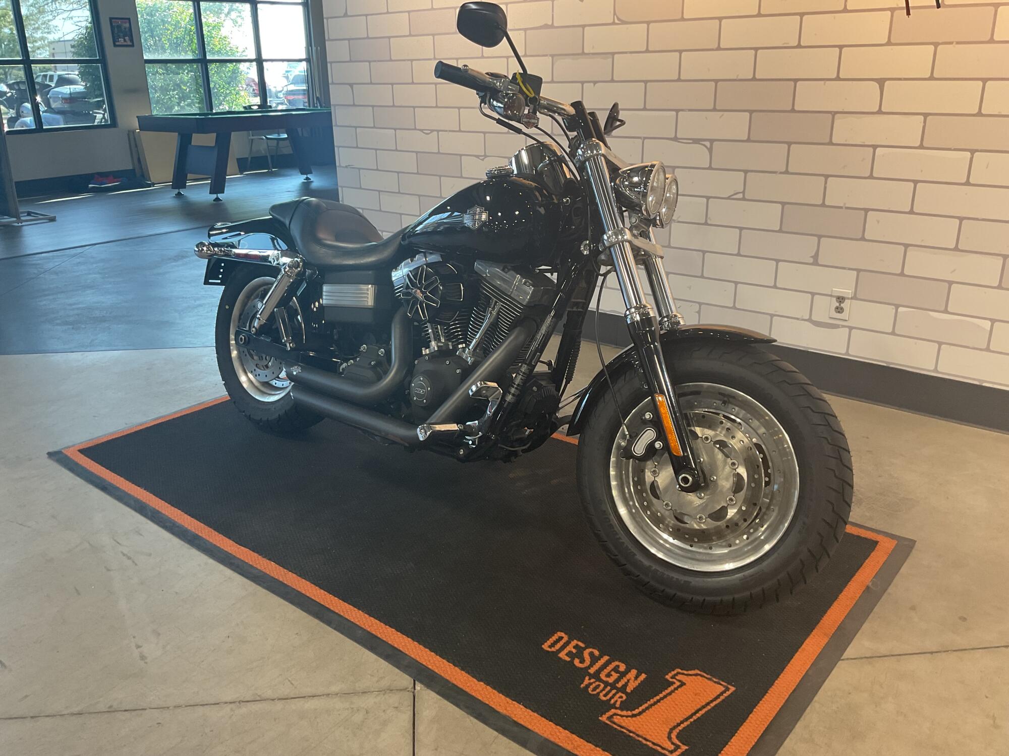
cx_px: 504
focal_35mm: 29
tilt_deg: -21.6
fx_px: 845
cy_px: 378
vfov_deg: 48.2
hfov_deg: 61.7
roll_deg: +3.0
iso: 50
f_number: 1.8
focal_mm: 3
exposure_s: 1/50
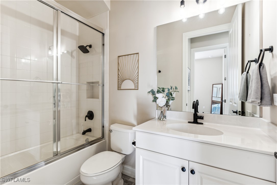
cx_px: 138
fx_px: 123
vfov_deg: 73.7
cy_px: 92
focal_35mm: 16
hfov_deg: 96.7
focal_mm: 16
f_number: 9
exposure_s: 1/6
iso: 200
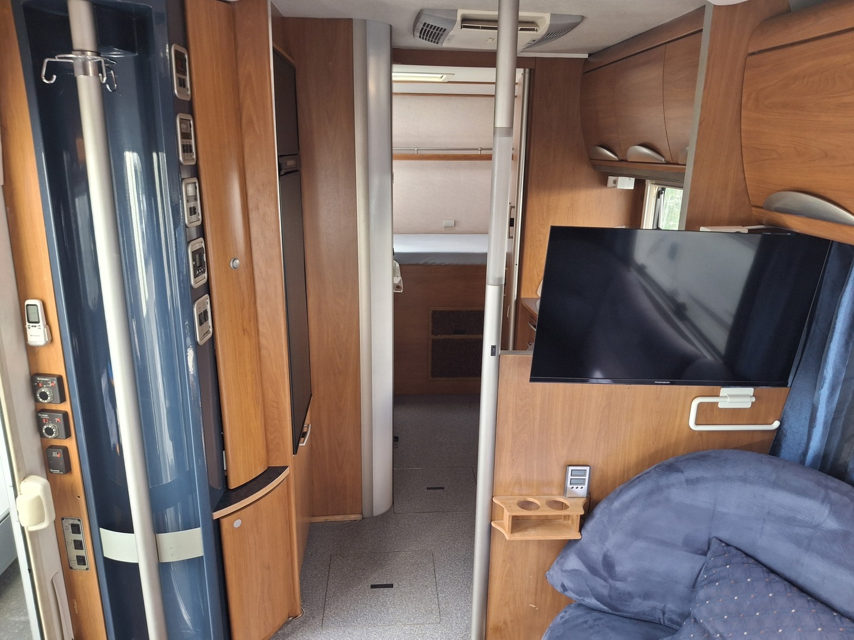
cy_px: 320
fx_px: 617
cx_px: 427
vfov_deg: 54.9
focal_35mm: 25
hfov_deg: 69.4
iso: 64
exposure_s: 1/100
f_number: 1.8
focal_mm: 4.69
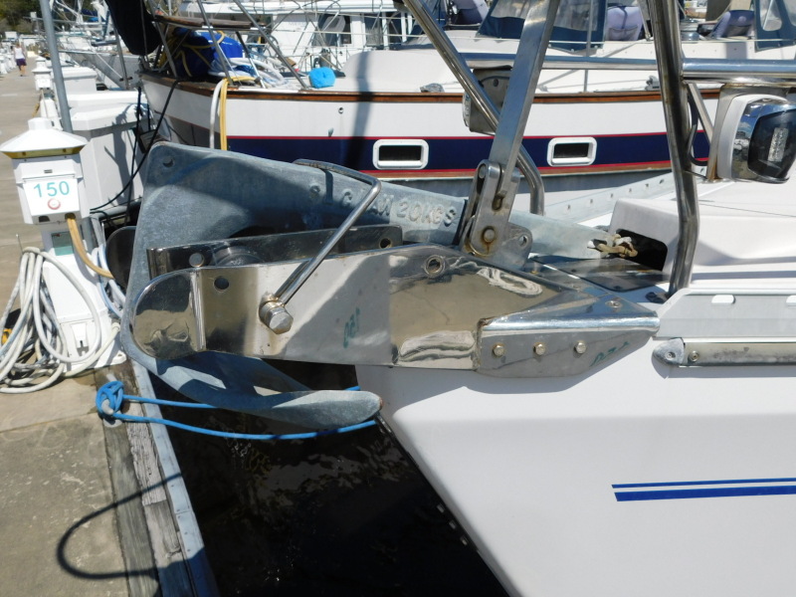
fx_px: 690
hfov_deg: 60.0
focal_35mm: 30
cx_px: 398
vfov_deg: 46.8
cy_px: 298
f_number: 6.4
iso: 125
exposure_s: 1/800
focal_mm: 5.3
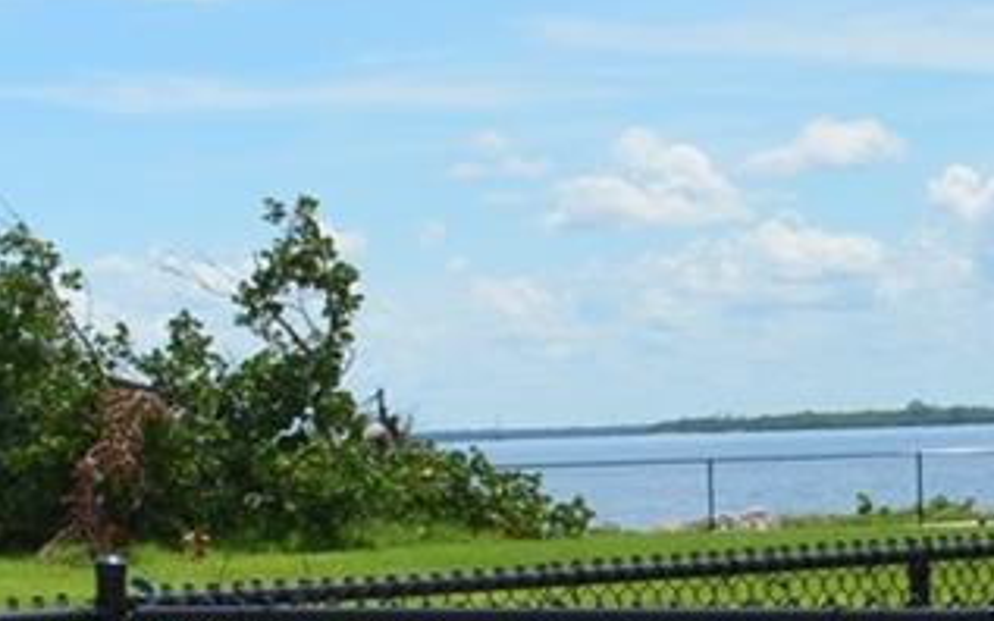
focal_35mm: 123
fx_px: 3331
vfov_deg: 10.6
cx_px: -1010
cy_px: 444
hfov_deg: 14.2
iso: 100
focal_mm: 16
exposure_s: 1/320
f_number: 9
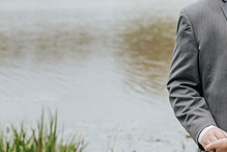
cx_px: 253
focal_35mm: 199
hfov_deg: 10.2
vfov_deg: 6.9
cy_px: 47
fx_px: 1255
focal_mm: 50
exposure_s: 1/1250
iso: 200
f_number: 2.8
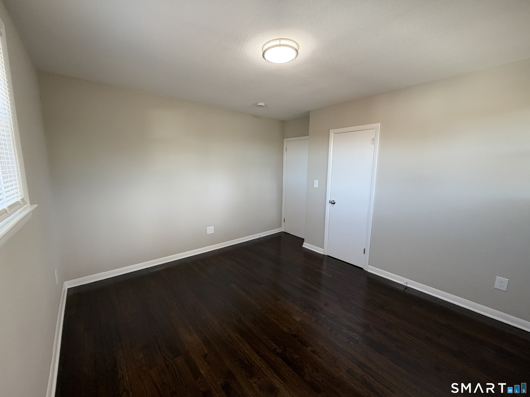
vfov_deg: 85.7
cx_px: 265
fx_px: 214
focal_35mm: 14
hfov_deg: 102.1
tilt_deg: -7.9
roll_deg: -0.2
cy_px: 198
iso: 200
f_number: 2.2
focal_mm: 2.22
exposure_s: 1/60
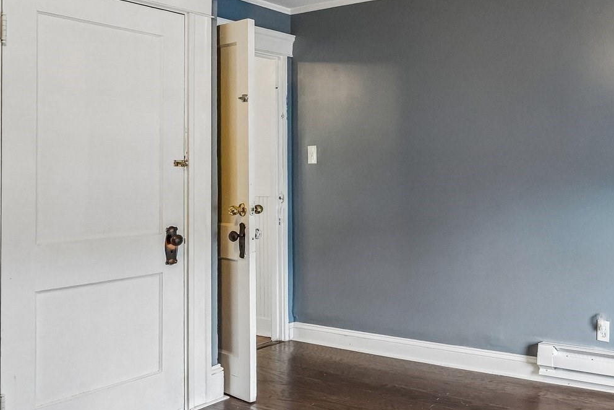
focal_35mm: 33
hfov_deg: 49.5
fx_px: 563
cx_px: 576
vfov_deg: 39.9
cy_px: 182
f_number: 8
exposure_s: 1/30
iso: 4000
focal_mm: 16
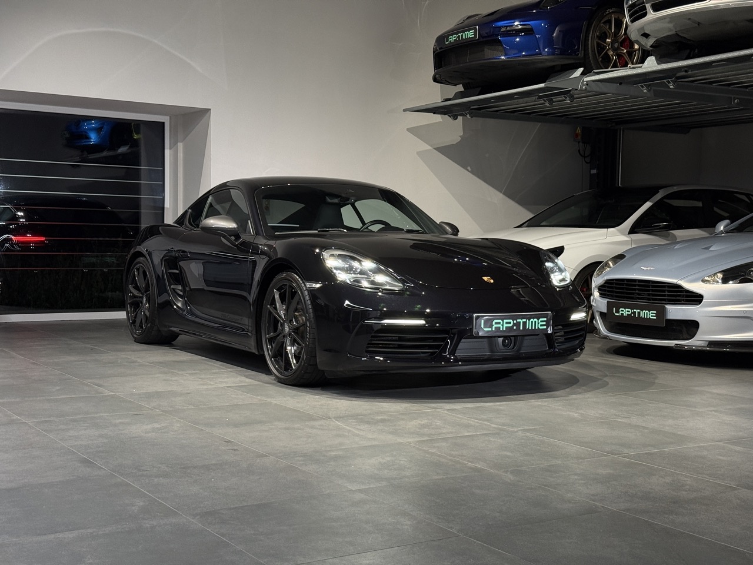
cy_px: 282
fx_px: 1044
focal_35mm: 48
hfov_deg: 39.7
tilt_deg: -3.7
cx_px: 376
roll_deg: -1.6
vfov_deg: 30.3
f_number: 1.78
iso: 100
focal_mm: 6.76
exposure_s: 1/50
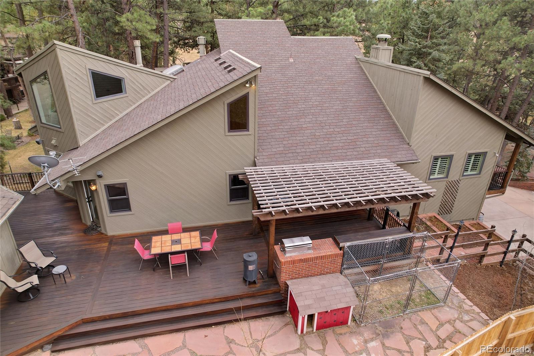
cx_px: 267
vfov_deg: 57.2
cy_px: 178
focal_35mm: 22
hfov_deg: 78.6
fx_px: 326
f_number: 2.8
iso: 100
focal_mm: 8.4
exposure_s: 1/40
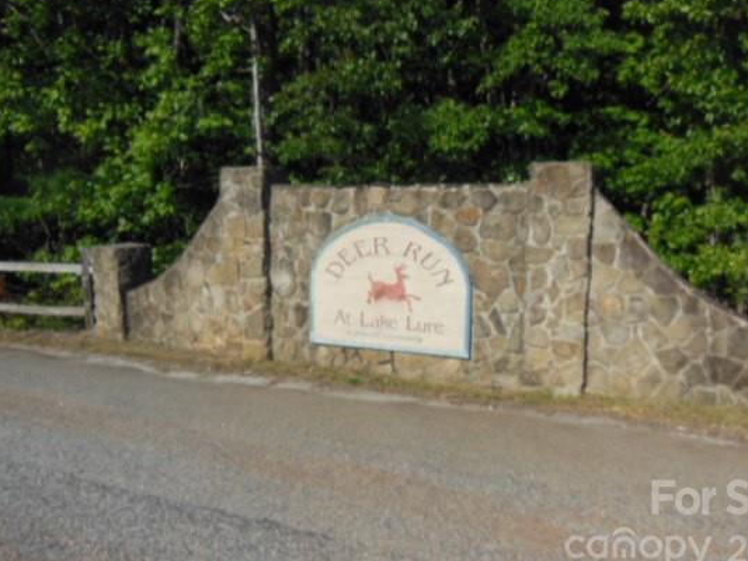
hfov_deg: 60.0
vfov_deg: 46.8
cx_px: 379
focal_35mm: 30
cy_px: 271
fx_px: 648
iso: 125
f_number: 3.5
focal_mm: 4.5
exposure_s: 1/1500
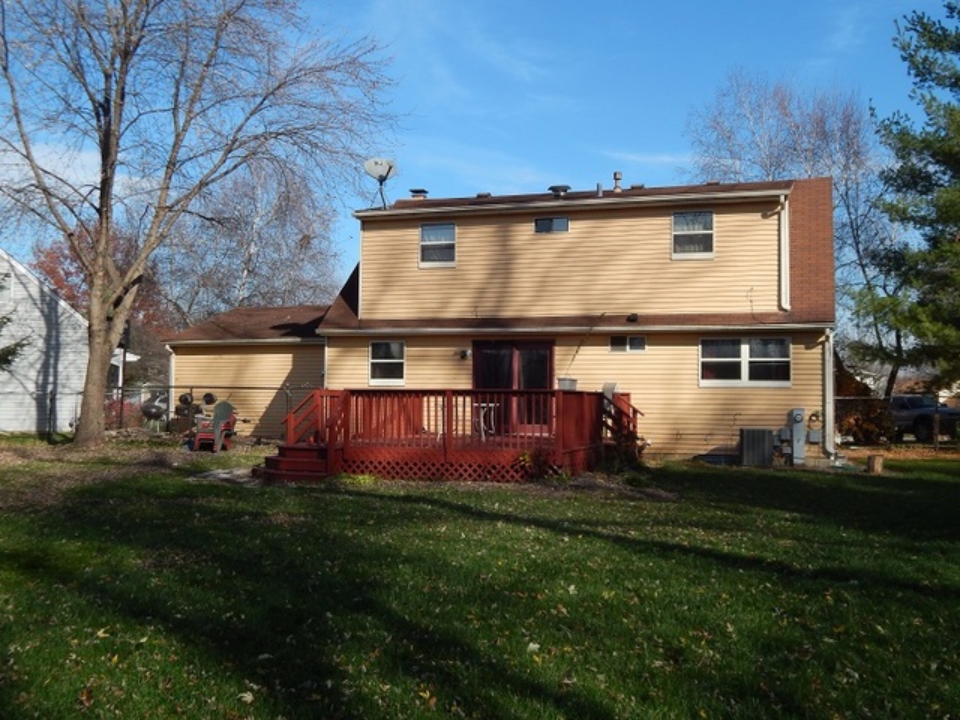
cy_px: 360
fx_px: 1054
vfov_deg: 37.7
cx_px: 480
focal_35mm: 38
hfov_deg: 49.0
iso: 125
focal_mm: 6.8
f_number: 3.4
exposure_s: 1/1000
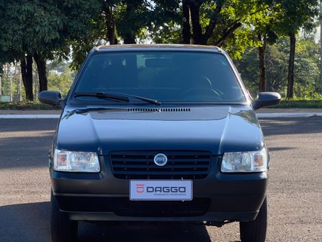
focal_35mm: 77
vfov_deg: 19.2
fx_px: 717
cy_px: 121
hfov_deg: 25.3
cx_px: 161
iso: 25
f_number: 2.8
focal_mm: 9
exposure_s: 1/194
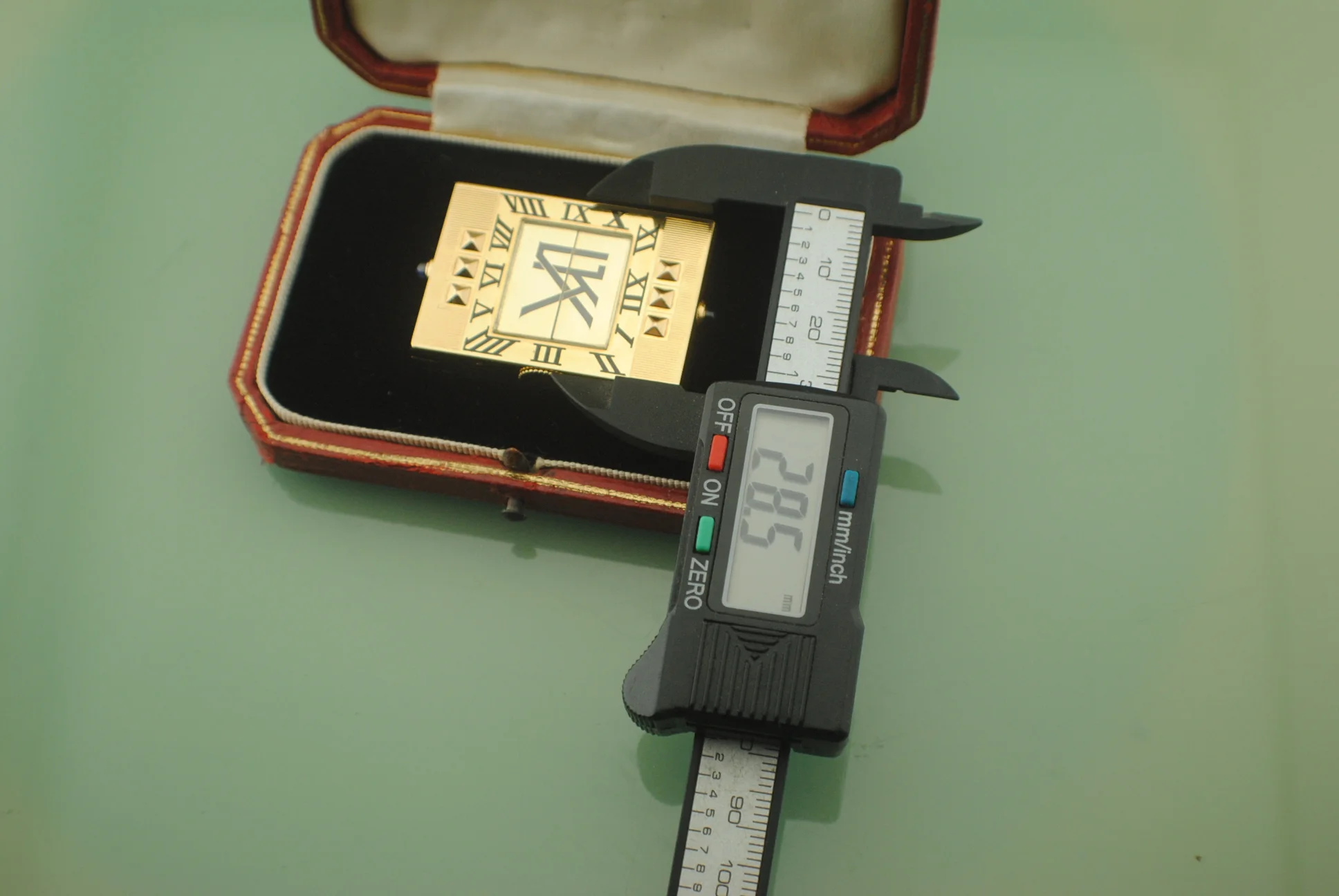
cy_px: 448
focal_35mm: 69
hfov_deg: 29.2
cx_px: 670
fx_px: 2569
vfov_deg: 19.8
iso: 400
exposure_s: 1/200
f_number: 5.6
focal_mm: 46
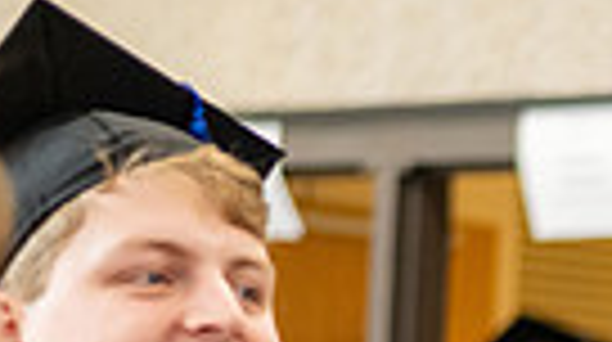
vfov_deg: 5.3
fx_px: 3629
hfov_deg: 9.3
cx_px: 950
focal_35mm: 224
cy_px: 673
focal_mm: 50
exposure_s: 1/400
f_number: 1.8
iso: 2000
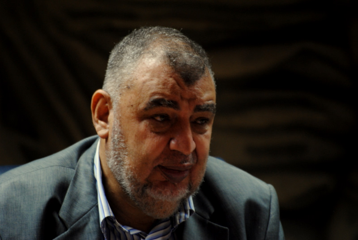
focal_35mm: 450
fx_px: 4482
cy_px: 120
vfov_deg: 3.1
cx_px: 179
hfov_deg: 4.6
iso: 400
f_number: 5.6
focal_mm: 300
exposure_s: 1/13
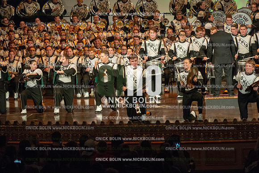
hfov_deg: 11.1
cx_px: 130
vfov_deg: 7.4
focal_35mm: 185
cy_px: 86
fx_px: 1330
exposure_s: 1/320
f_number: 5.6
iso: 8000
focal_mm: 185
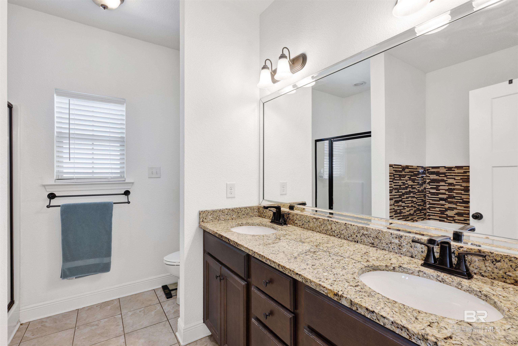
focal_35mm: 16
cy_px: 173
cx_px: 259
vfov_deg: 75.5
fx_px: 223
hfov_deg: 98.5
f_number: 11
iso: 400
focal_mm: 15.5
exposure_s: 1/6
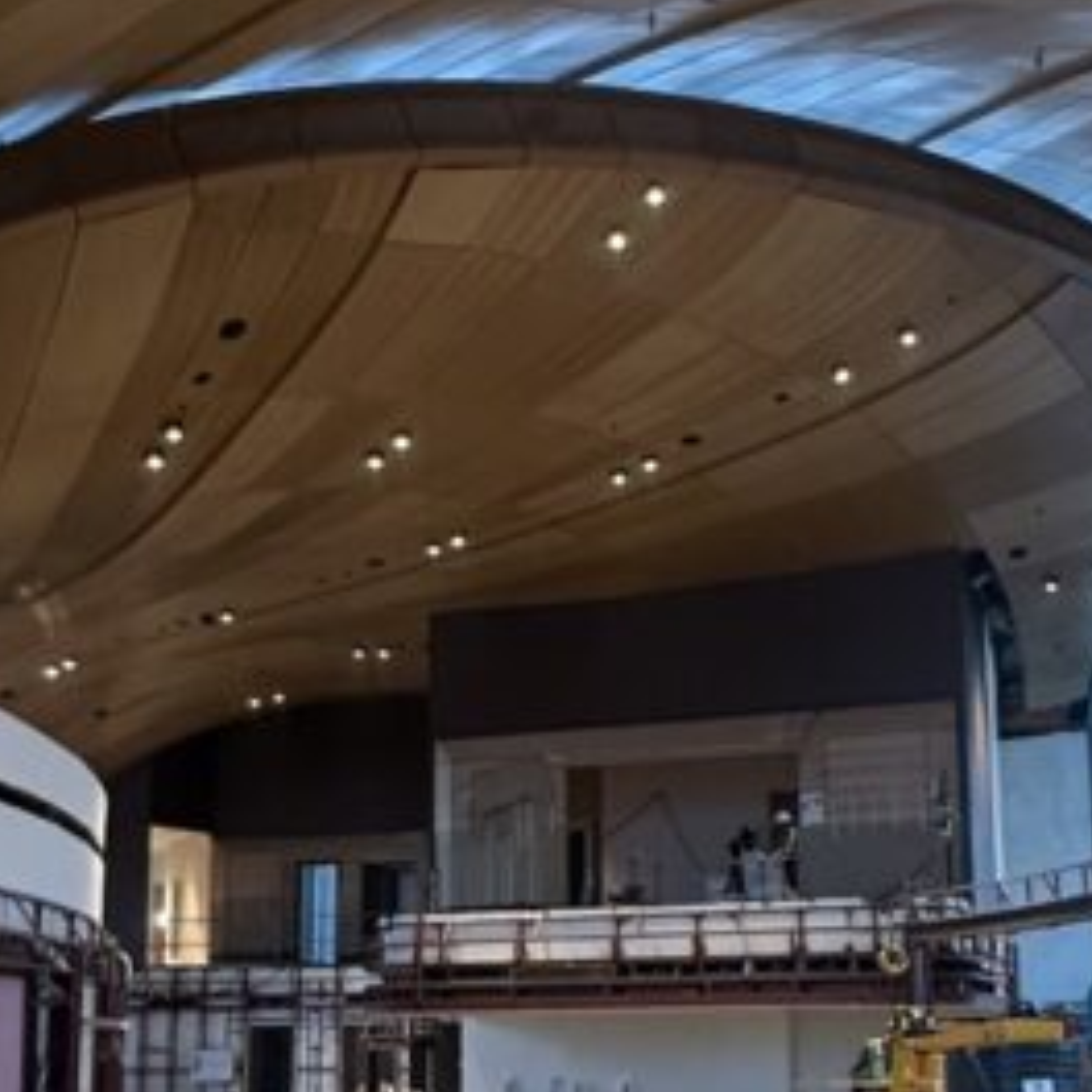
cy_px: 769
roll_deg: +0.1
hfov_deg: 35.3
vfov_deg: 34.9
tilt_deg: +9.7
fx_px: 1713
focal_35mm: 48
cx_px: 616
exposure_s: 1/60
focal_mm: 2.22
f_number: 2.2
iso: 320
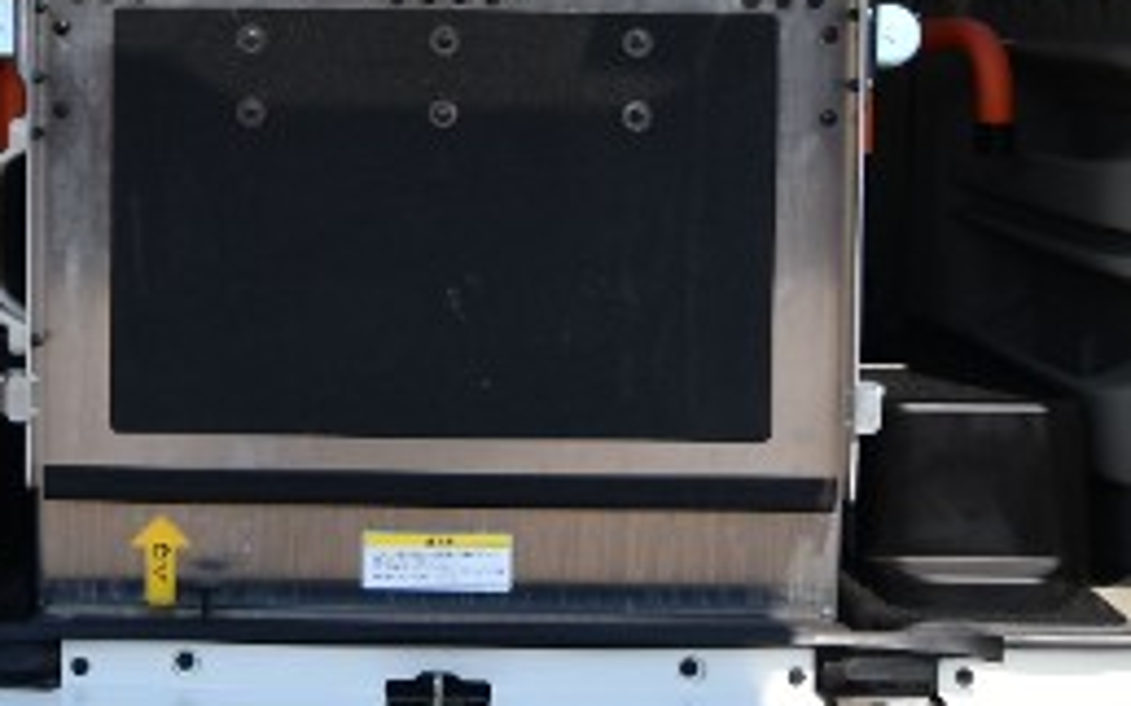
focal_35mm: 60
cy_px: 55
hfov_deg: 33.5
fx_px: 1849
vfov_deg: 21.1
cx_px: 324
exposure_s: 1/250
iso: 110
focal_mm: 13
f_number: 8
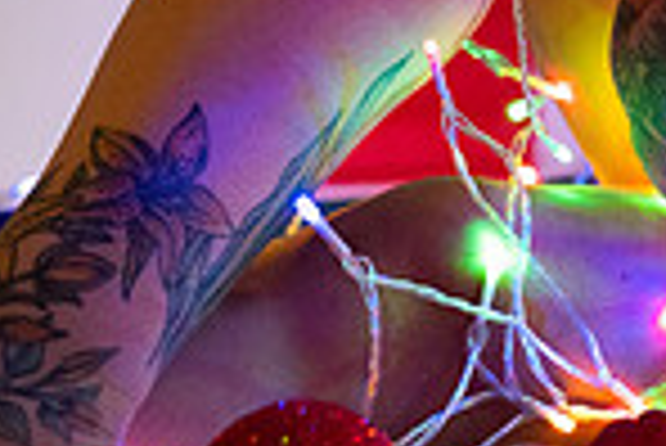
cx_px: 1152
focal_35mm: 137
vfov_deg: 9.5
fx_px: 2537
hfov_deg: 13.6
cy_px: -385
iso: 1000
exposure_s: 1/160
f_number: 2.8
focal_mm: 35
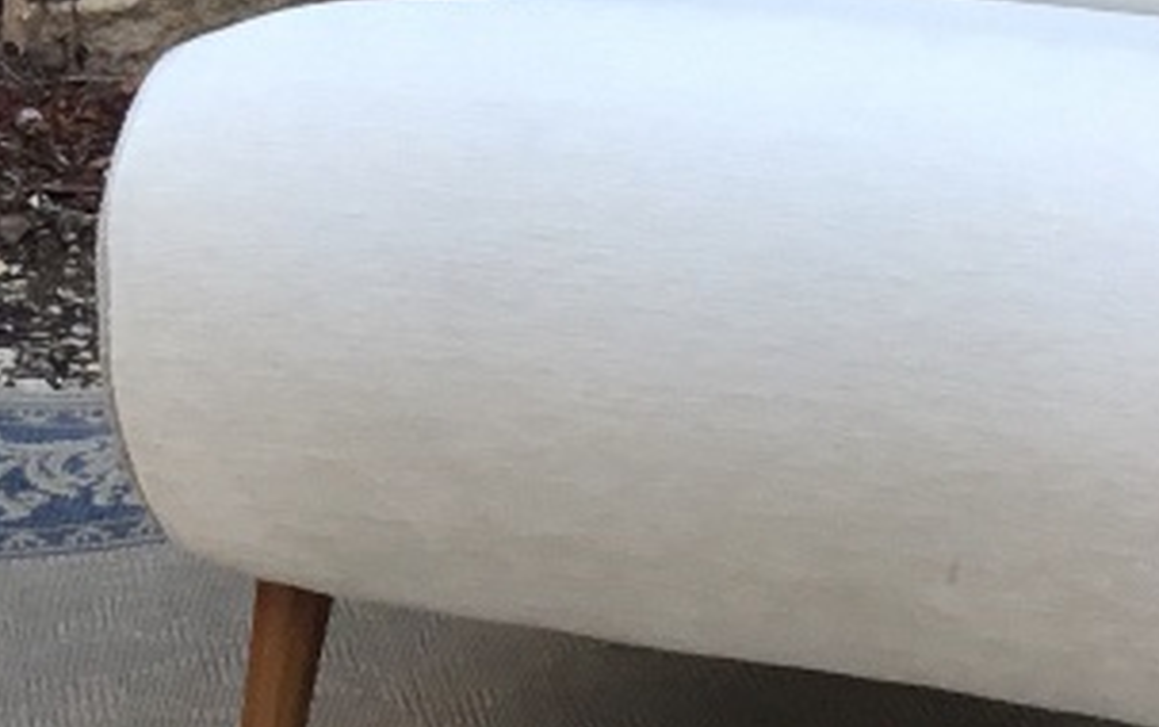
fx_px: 4110
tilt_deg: -10.6
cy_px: -69
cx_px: -69
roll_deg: -0.5
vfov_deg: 10.0
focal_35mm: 130
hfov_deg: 15.7
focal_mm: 3.3
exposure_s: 1/100
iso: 50
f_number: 2.4
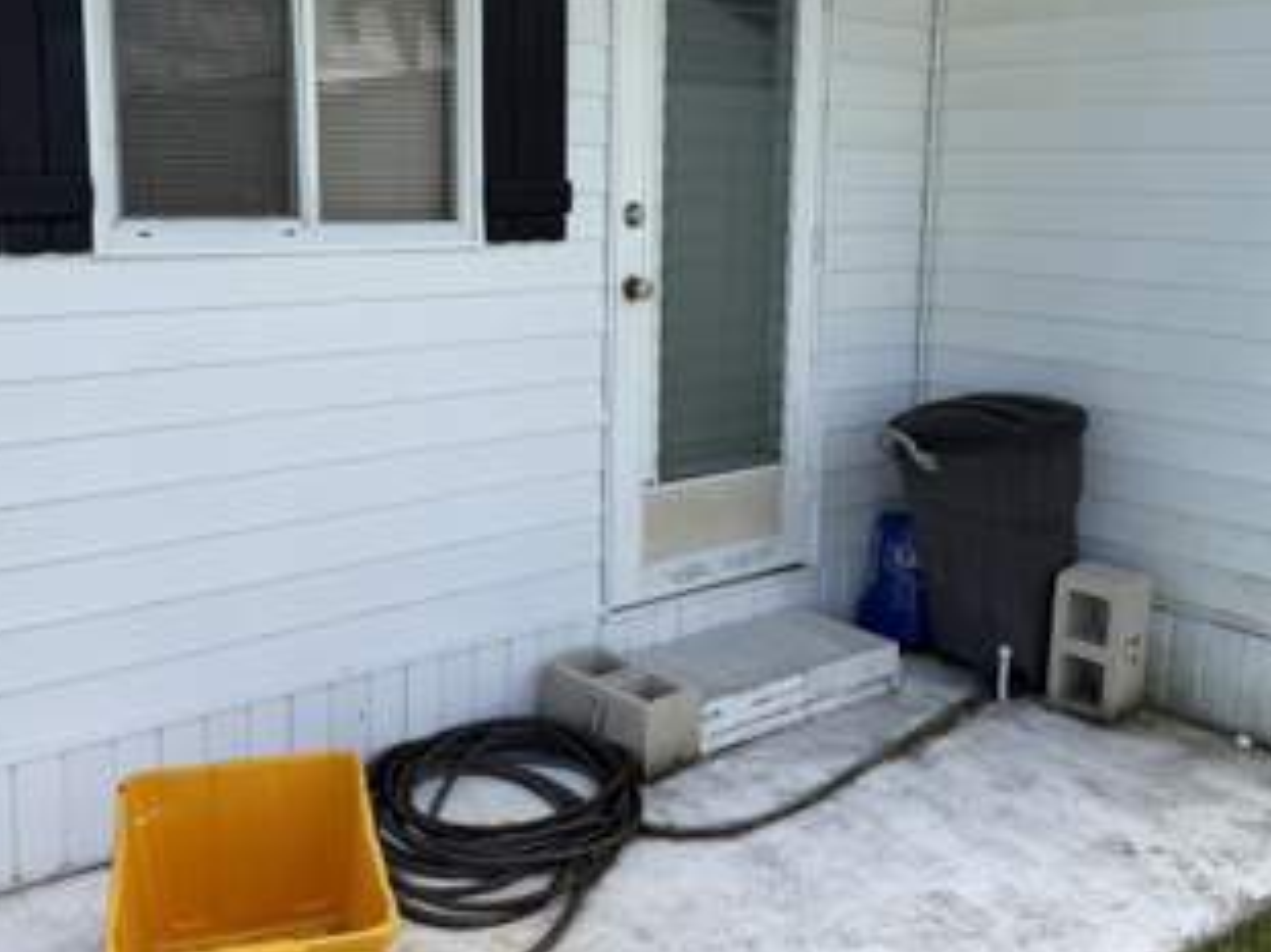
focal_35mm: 37
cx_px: 621
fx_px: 1358
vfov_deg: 38.2
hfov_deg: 50.2
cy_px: 321
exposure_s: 1/2611
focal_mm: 6.76
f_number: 1.78
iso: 80
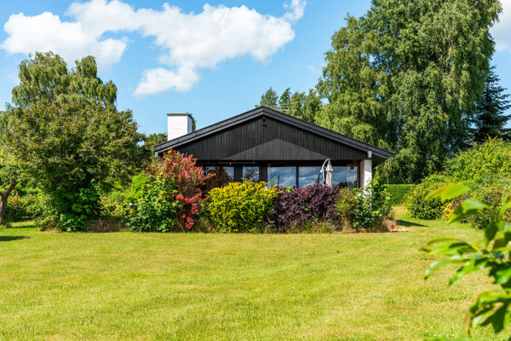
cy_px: 170
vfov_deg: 28.6
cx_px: 256
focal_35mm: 47
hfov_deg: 41.9
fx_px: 667
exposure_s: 1/160
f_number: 8
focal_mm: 47
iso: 200
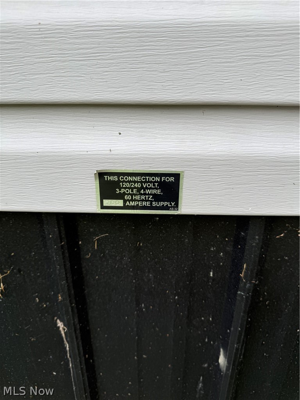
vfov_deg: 71.6
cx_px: 150
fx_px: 277
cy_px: 200
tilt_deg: -25.9
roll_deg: -0.7
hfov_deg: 56.8
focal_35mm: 24
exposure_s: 1/1018
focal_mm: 6.76
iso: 80
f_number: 1.78
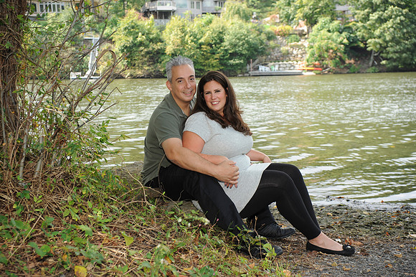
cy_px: 138
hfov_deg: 36.3
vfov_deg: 24.6
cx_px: 208
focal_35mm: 55
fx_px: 635
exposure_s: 1/250
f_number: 6.3
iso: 500
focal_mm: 55
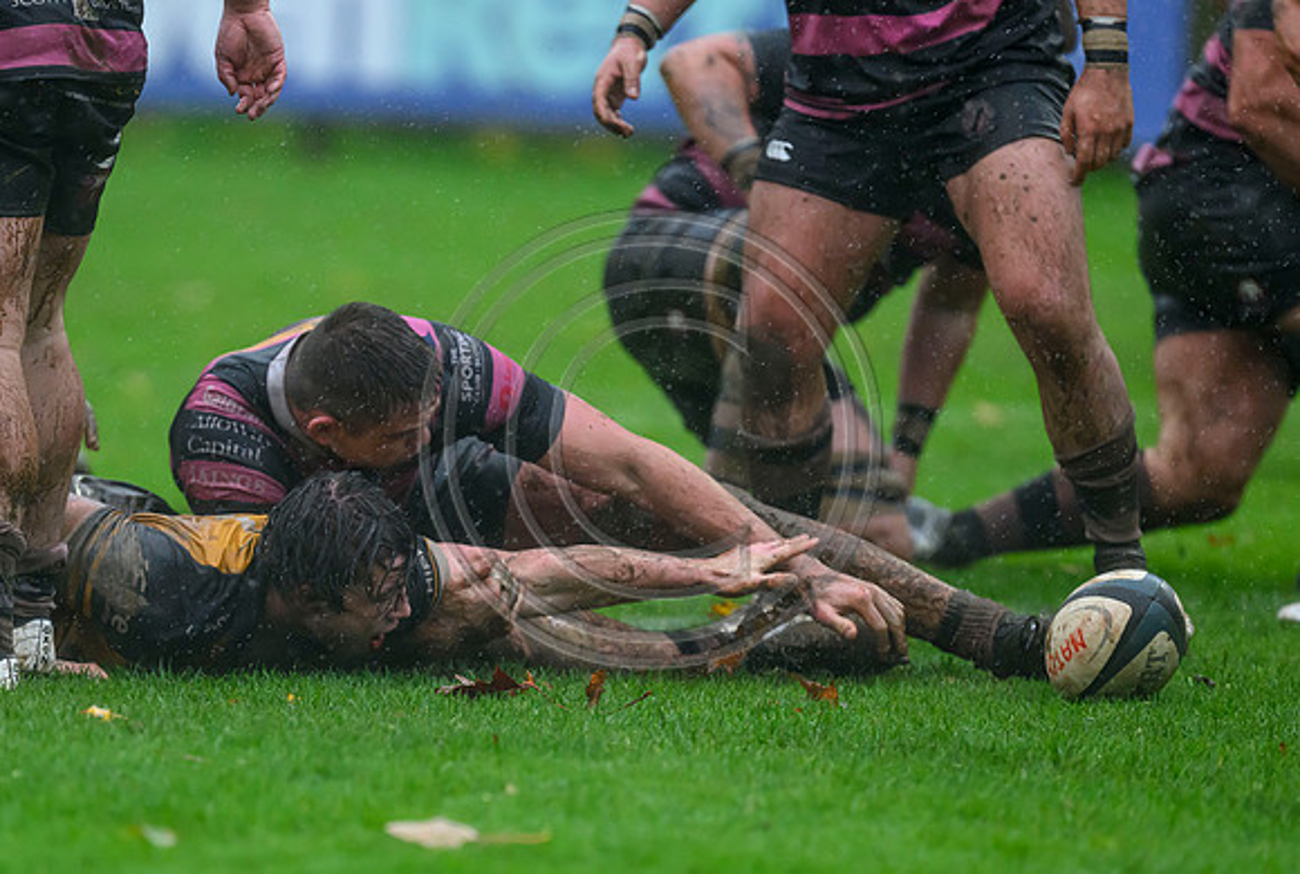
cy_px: 596
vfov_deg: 2.5
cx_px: 405
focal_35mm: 549
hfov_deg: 3.7
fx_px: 19883
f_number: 3.2
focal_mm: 400
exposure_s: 1/2000
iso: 3200
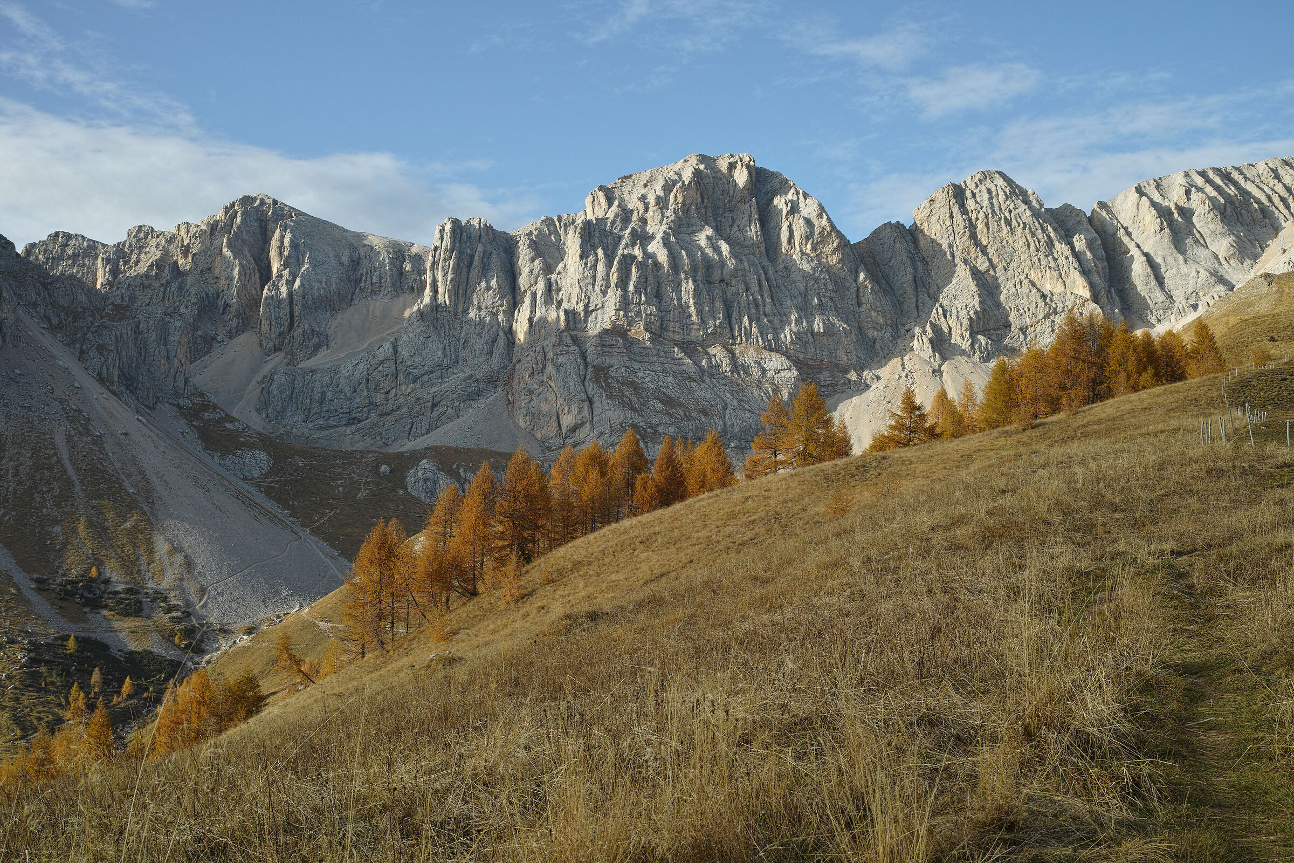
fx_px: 1617
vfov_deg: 29.9
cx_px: 647
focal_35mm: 45
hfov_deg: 43.6
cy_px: 432
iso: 100
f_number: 8
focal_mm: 30
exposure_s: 1/125
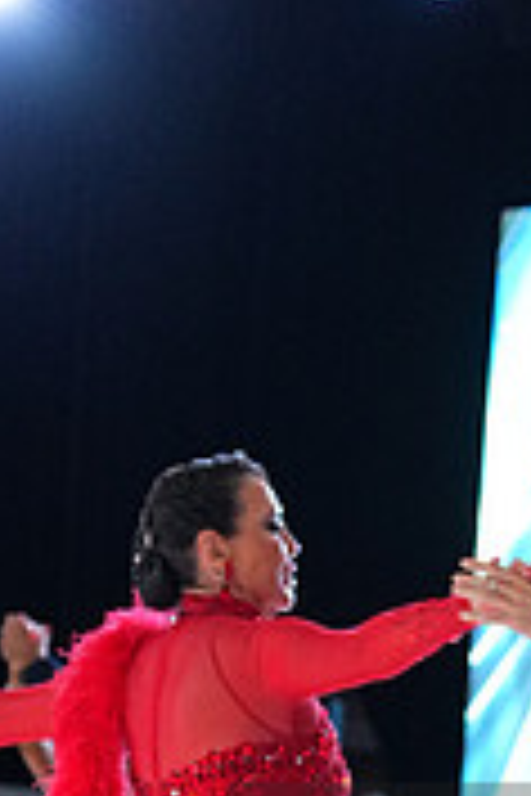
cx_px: 853
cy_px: 935
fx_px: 5221
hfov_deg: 5.7
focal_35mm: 236
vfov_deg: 8.6
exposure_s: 1/400
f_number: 4
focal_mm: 72
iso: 2000
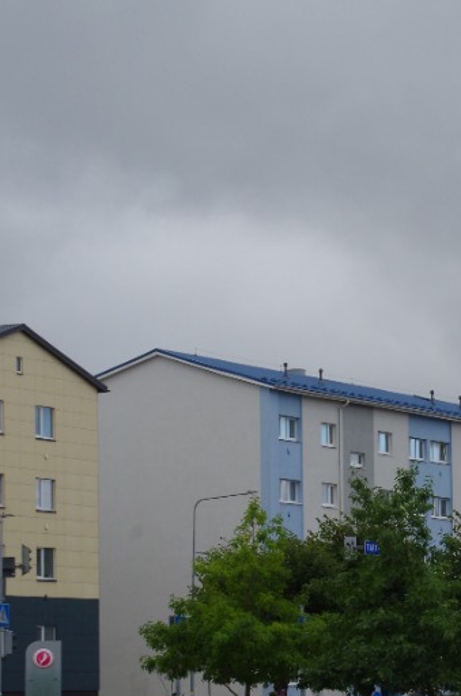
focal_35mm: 152
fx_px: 2933
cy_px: 468
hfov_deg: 8.9
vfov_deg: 13.5
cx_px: 428
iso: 250
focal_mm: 48
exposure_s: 1/200
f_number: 11
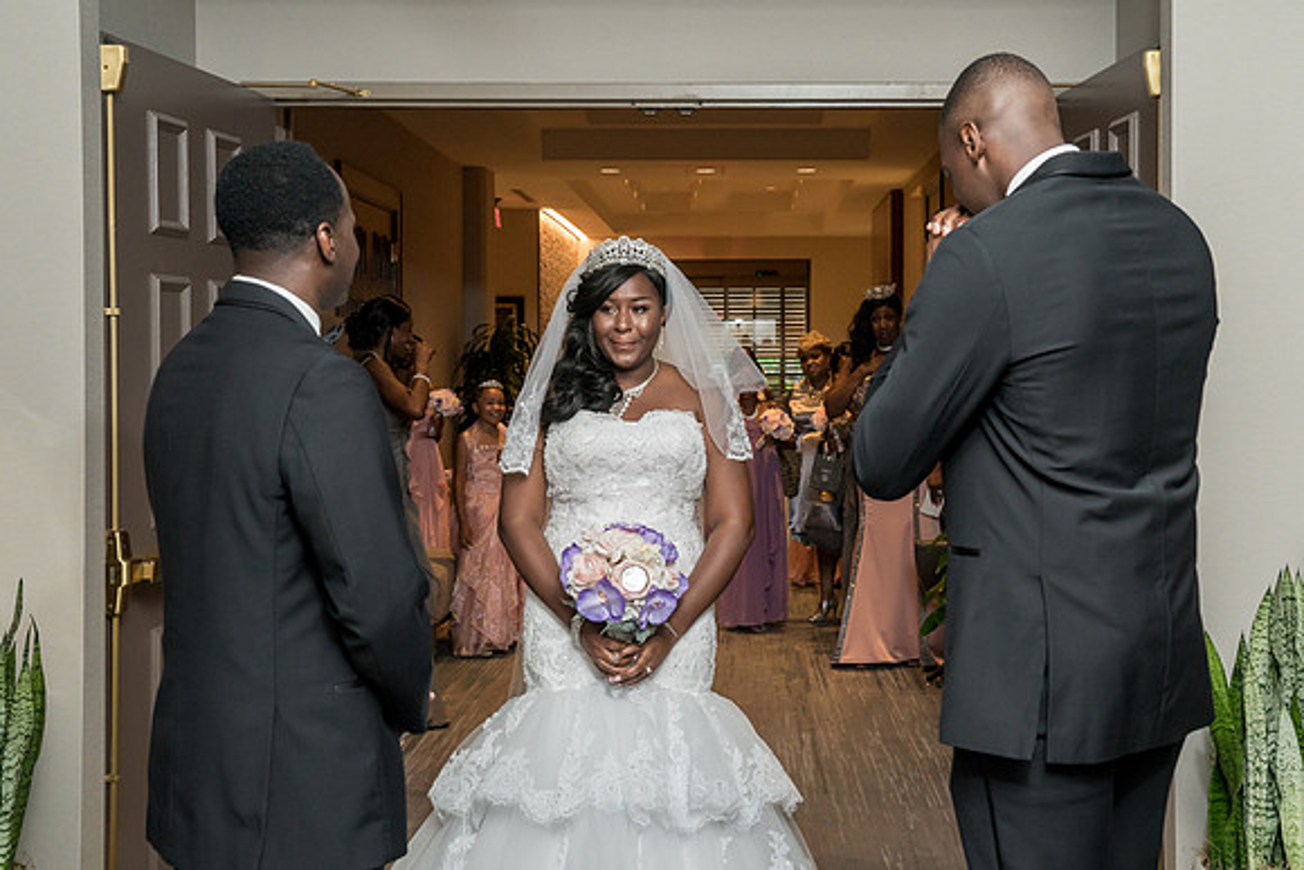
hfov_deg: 37.4
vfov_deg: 25.5
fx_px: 1919
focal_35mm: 53
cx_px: 764
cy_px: 381
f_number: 7.1
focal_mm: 45
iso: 2000
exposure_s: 1/200
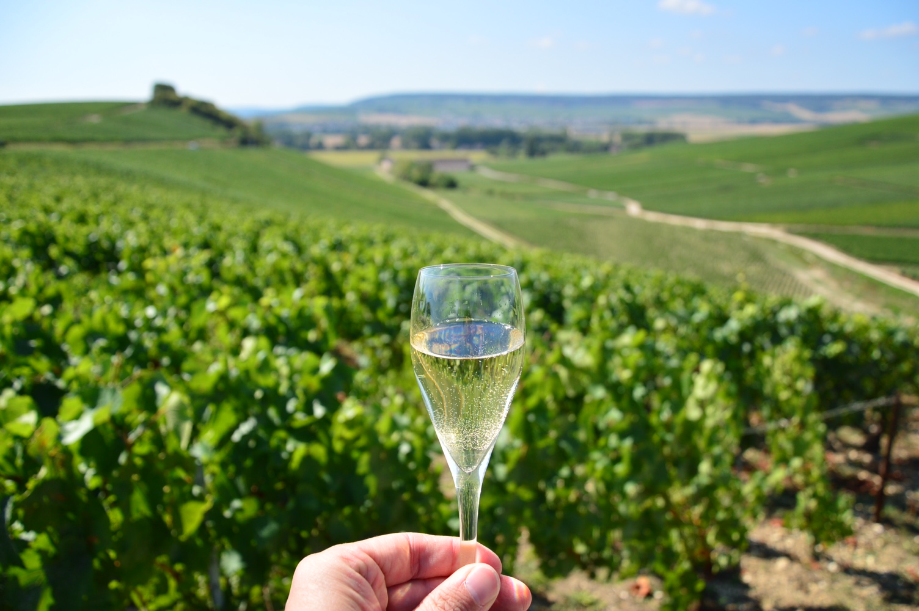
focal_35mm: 27
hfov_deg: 67.4
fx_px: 689
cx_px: 460
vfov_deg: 47.8
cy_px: 306
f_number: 3.5
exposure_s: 1/1250
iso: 200
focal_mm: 18
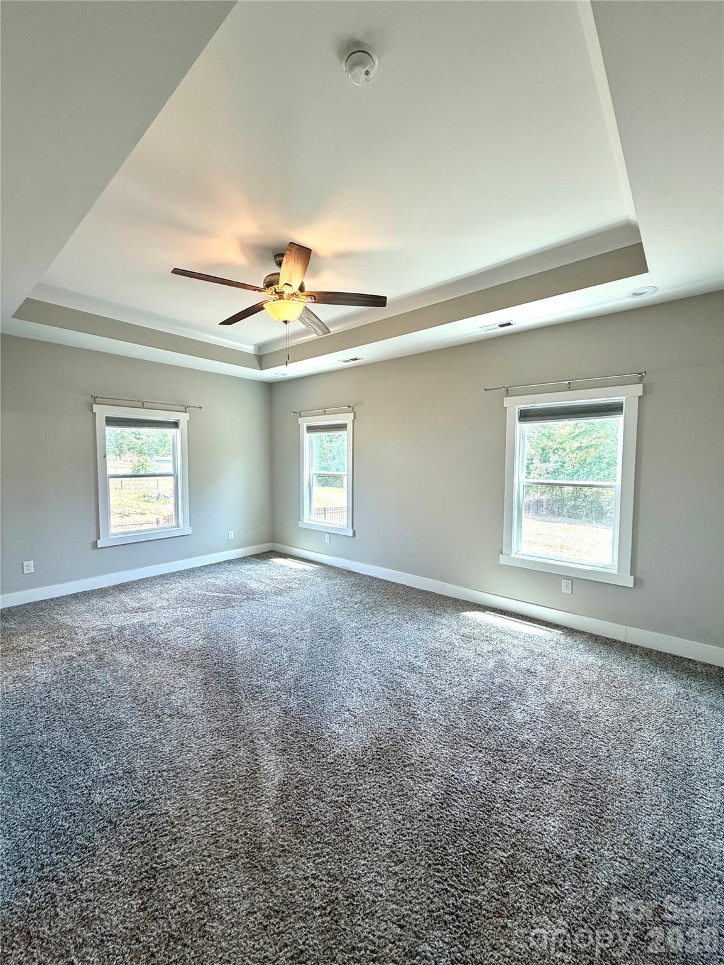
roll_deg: -1.0
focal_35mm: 14
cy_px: 482
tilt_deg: -3.3
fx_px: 390
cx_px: 362
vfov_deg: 102.1
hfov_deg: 85.7
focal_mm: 2.22
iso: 125
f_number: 2.2
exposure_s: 1/120
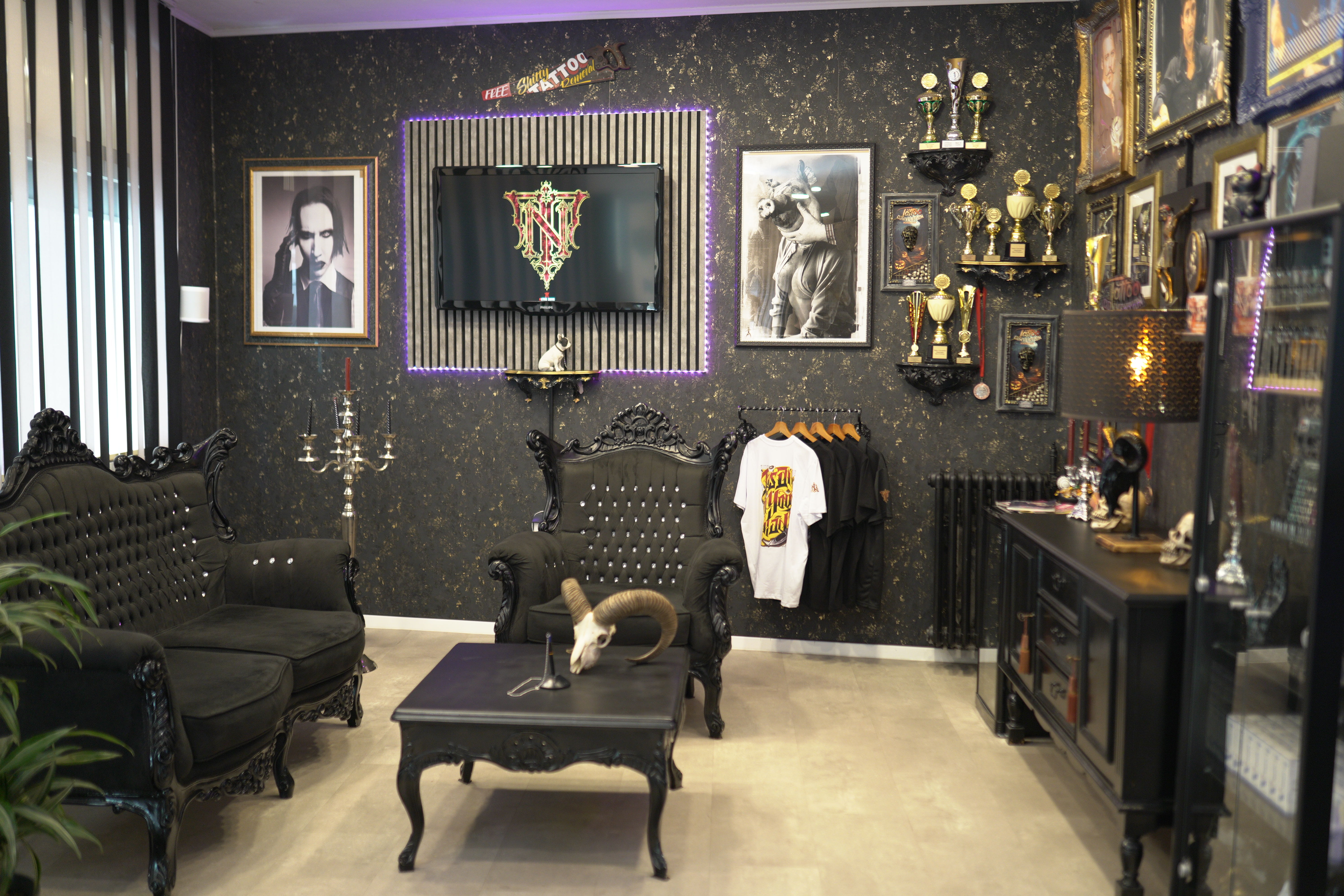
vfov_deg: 37.9
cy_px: 448
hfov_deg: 54.4
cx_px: 672
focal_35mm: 35
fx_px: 1307
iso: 500
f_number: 1.4
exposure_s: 1/80
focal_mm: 35
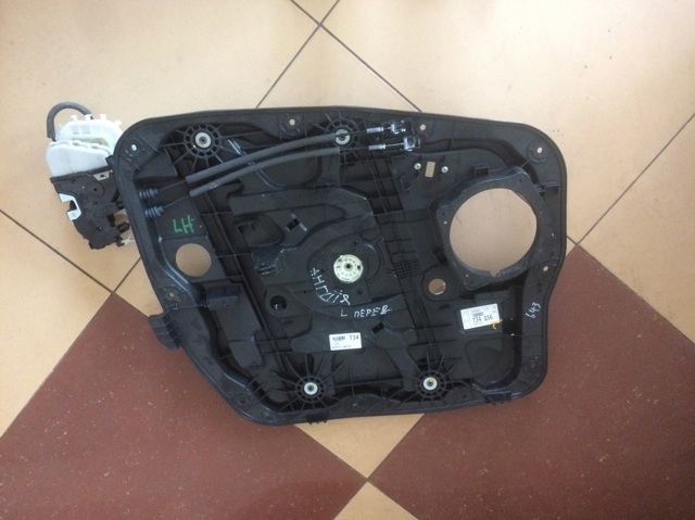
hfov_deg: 61.7
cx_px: 348
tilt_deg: -81.1
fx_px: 582
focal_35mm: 29
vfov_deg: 48.2
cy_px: 260
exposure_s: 1/17
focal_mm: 4.15
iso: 320
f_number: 2.2
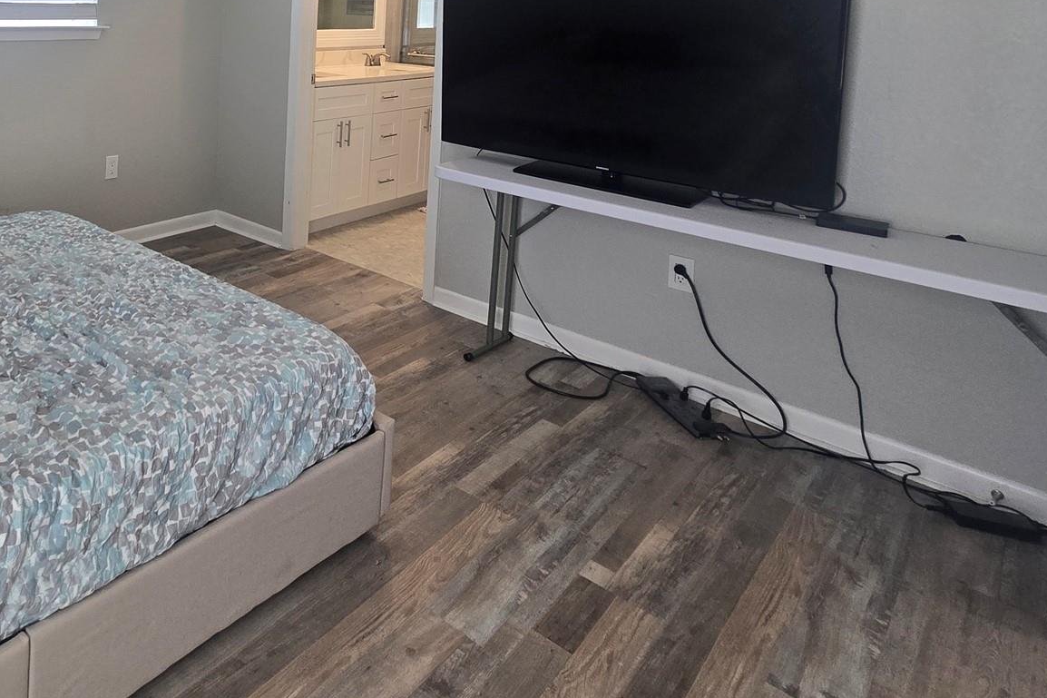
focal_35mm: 24
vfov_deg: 46.8
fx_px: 698
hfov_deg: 64.0
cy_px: 45
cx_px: 144
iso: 64
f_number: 2.2
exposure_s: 1/60
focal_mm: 2.2
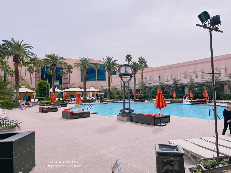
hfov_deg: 67.3
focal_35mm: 26
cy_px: 86
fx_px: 174
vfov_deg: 53.1
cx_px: 116
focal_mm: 5.7
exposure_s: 1/8696
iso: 50
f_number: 1.5
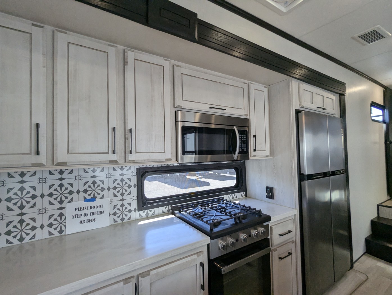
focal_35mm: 16
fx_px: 181
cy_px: 148
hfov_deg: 94.4
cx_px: 196
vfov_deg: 78.2
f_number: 2.2
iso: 200
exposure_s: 1/100
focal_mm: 2.35
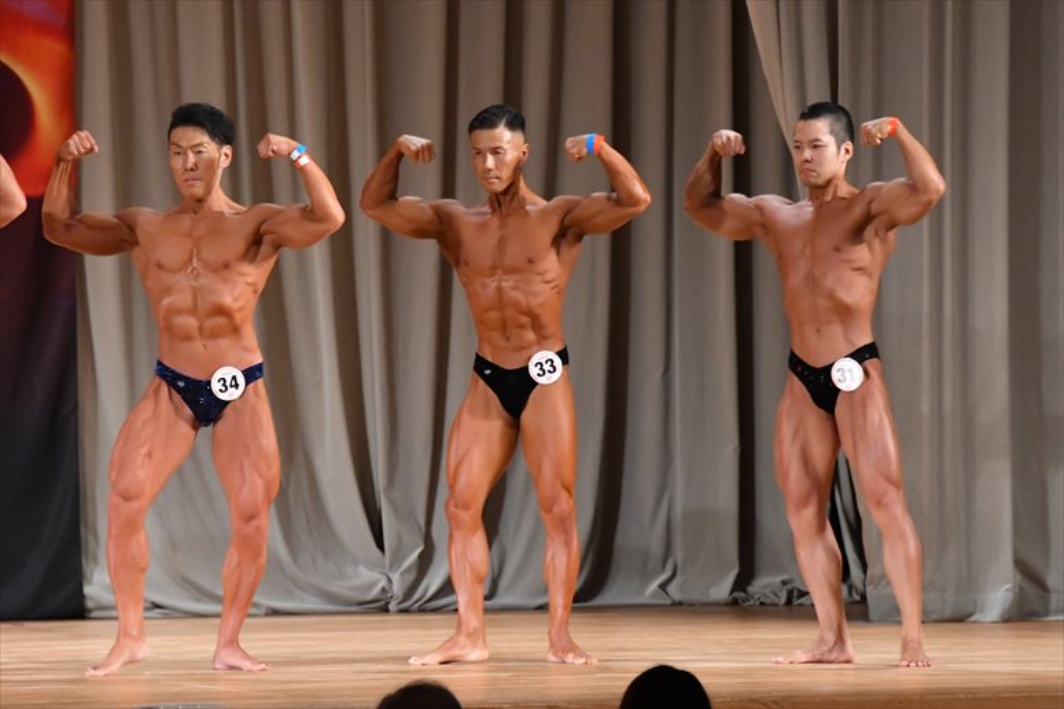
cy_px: 354
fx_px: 6647
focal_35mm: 225
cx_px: 532
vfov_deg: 6.1
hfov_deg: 9.2
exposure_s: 1/400
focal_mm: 150
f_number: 5.6
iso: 5600
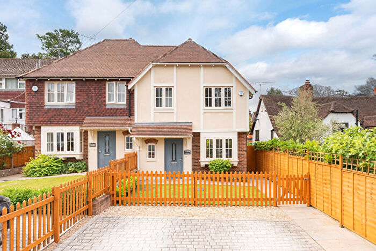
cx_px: 188
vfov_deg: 72.2
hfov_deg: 94.9
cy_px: 126
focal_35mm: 16
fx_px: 172
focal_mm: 16.5
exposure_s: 1/1000
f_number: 7.1
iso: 1000
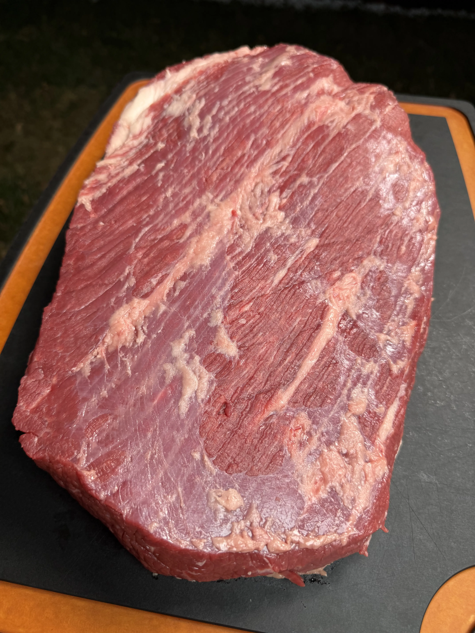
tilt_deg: -56.2
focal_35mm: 24
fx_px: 439
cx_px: 238
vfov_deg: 71.6
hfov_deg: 56.8
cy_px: 316
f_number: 1.78
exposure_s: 1/121
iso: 100
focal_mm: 6.76
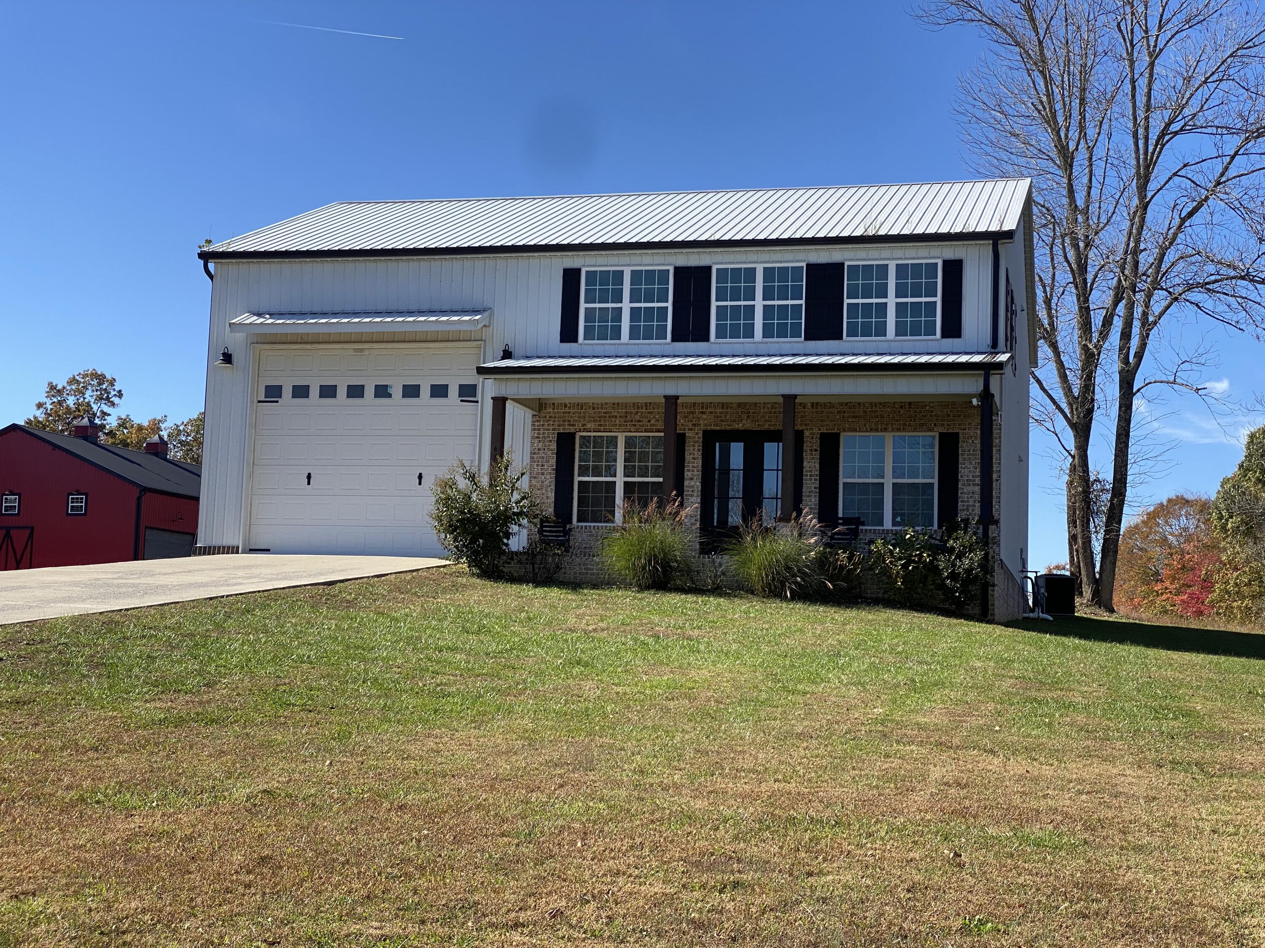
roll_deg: -2.6
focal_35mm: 52
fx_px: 1900
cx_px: 632
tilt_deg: +6.5
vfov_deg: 28.0
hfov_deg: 36.8
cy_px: 474
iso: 20
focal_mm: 6
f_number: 2
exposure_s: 1/1229
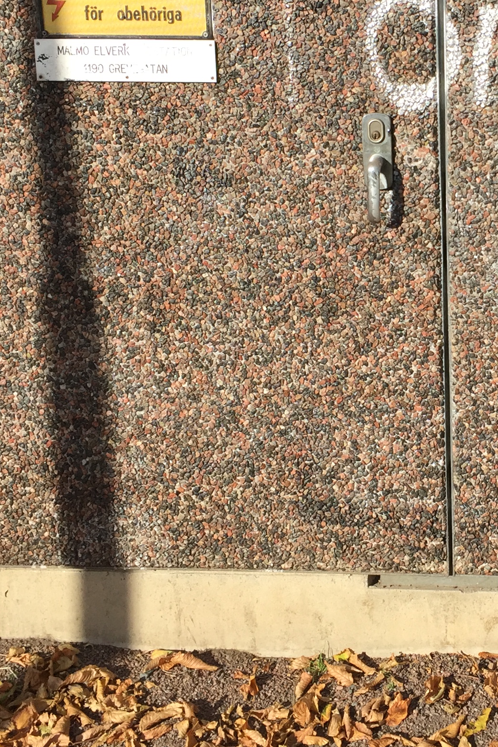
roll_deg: -0.3
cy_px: 226
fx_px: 1307
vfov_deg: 31.5
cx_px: 493
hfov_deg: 20.9
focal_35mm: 63
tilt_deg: -13.2
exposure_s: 1/1647
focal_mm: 4.15
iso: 32
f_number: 2.2
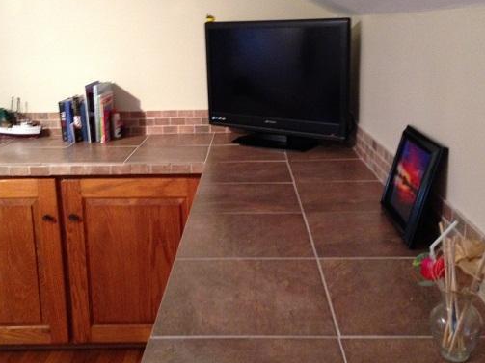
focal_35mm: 42
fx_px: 588
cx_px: 239
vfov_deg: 34.3
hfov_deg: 44.8
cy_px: 163
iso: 320
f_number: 2.4
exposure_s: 1/20
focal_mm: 4.12
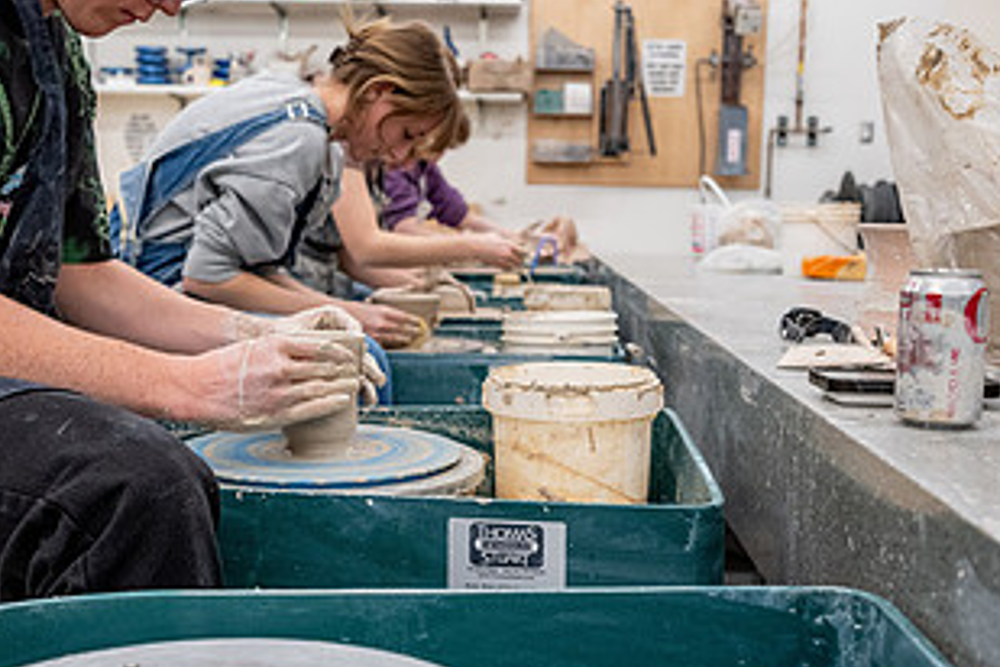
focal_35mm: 45
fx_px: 1250
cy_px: 306
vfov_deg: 29.9
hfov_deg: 43.6
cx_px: 456
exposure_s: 1/400
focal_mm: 24
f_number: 3.2
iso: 1600
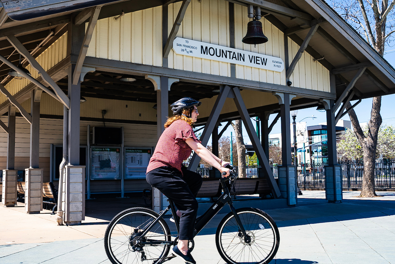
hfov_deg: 53.1
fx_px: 395
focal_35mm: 36
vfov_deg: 36.9
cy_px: 132
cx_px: 198
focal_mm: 24
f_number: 4.5
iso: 80
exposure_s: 1/250
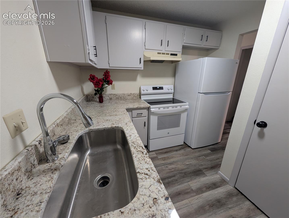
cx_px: 144
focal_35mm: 12
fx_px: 100
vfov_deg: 94.7
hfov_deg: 110.5
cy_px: 109
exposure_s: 1/60
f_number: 1.7
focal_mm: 2.02
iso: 126
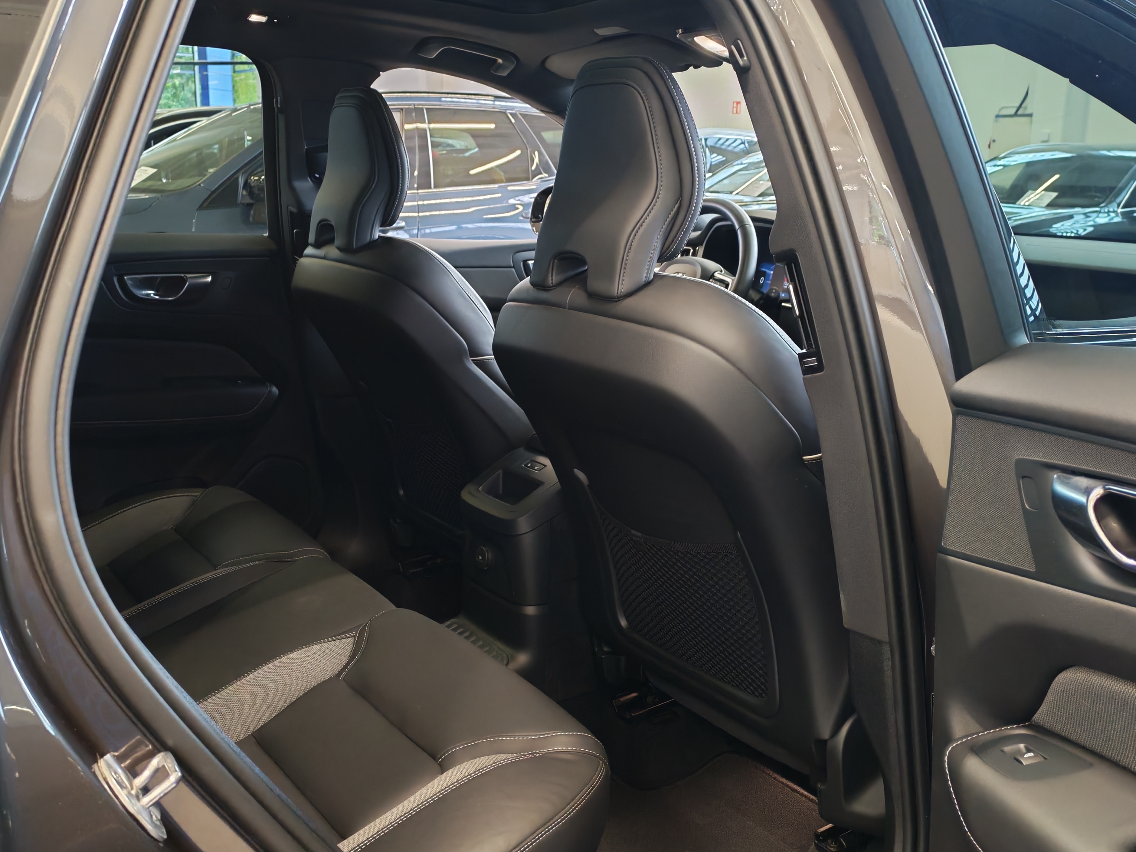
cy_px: 403
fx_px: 1181
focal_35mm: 36
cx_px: 542
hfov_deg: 51.3
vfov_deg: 39.6
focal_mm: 6.12
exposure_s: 1/50
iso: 1025
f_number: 1.9
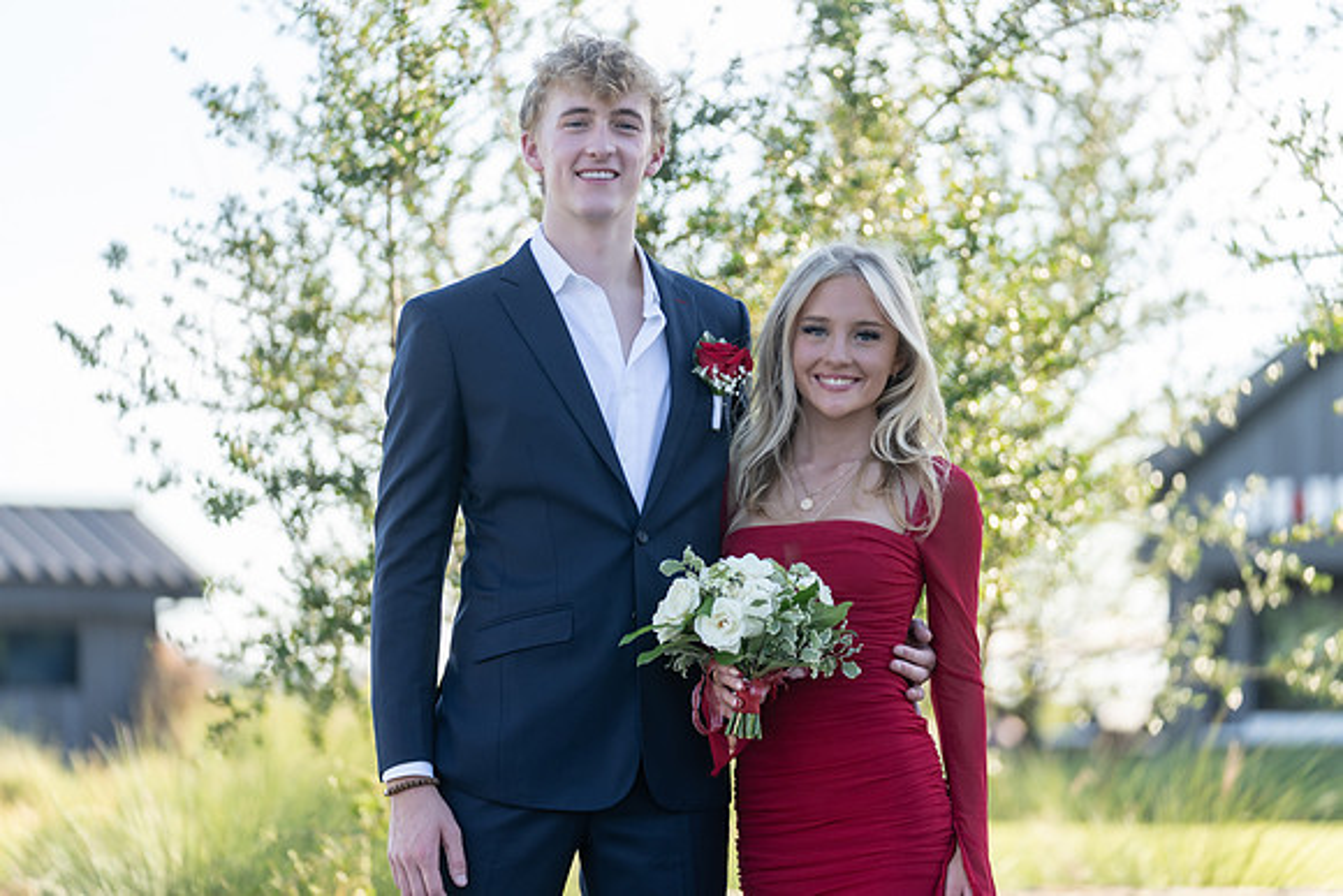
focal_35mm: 125
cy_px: 448
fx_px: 4664
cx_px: 672
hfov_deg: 16.4
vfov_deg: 11.0
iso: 100
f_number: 2.8
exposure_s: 1/320
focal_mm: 125
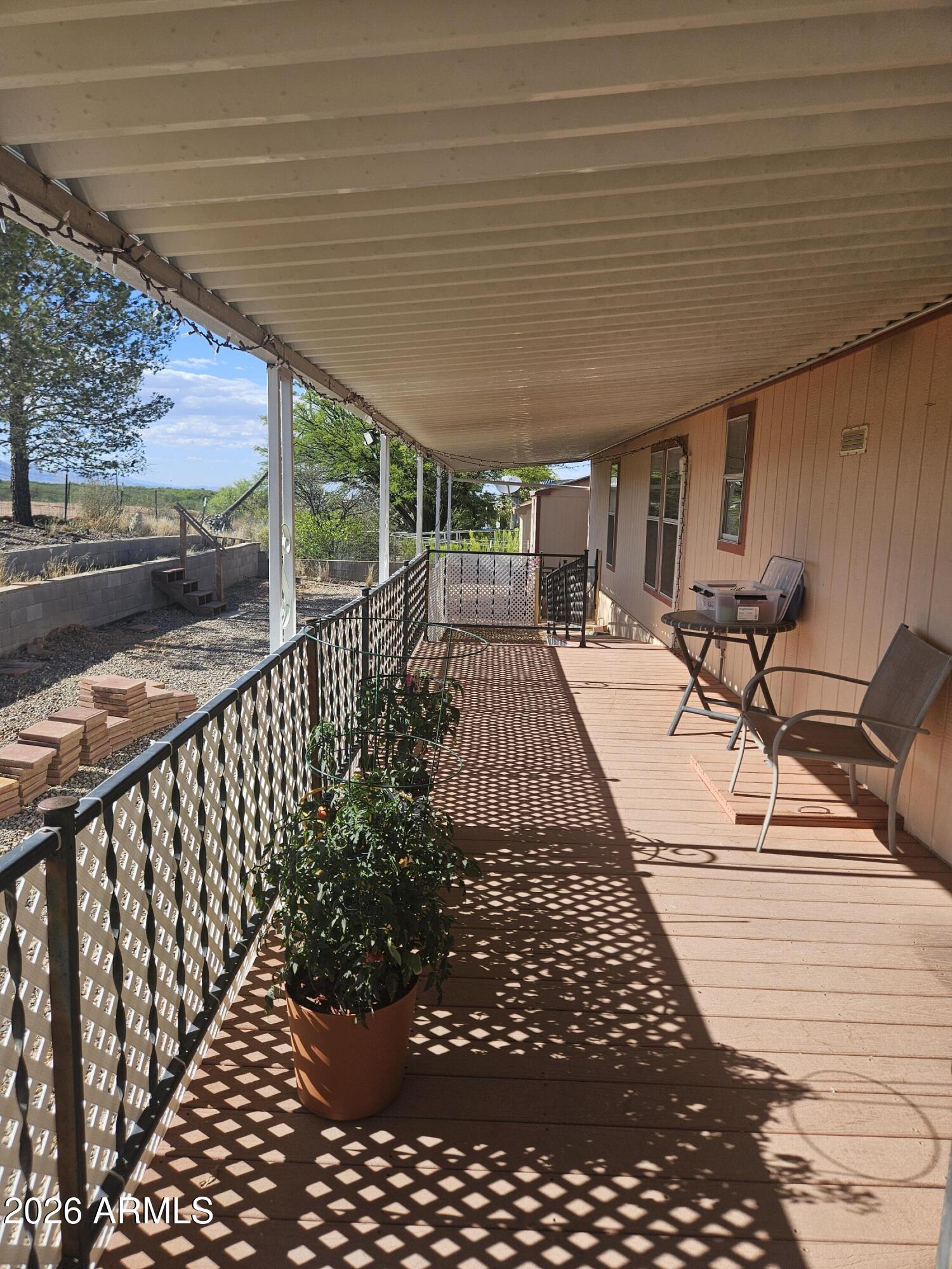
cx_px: 476
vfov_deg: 73.9
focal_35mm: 23
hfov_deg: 58.9
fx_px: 843
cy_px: 634
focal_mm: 5.4
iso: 25
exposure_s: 1/1093
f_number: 1.8
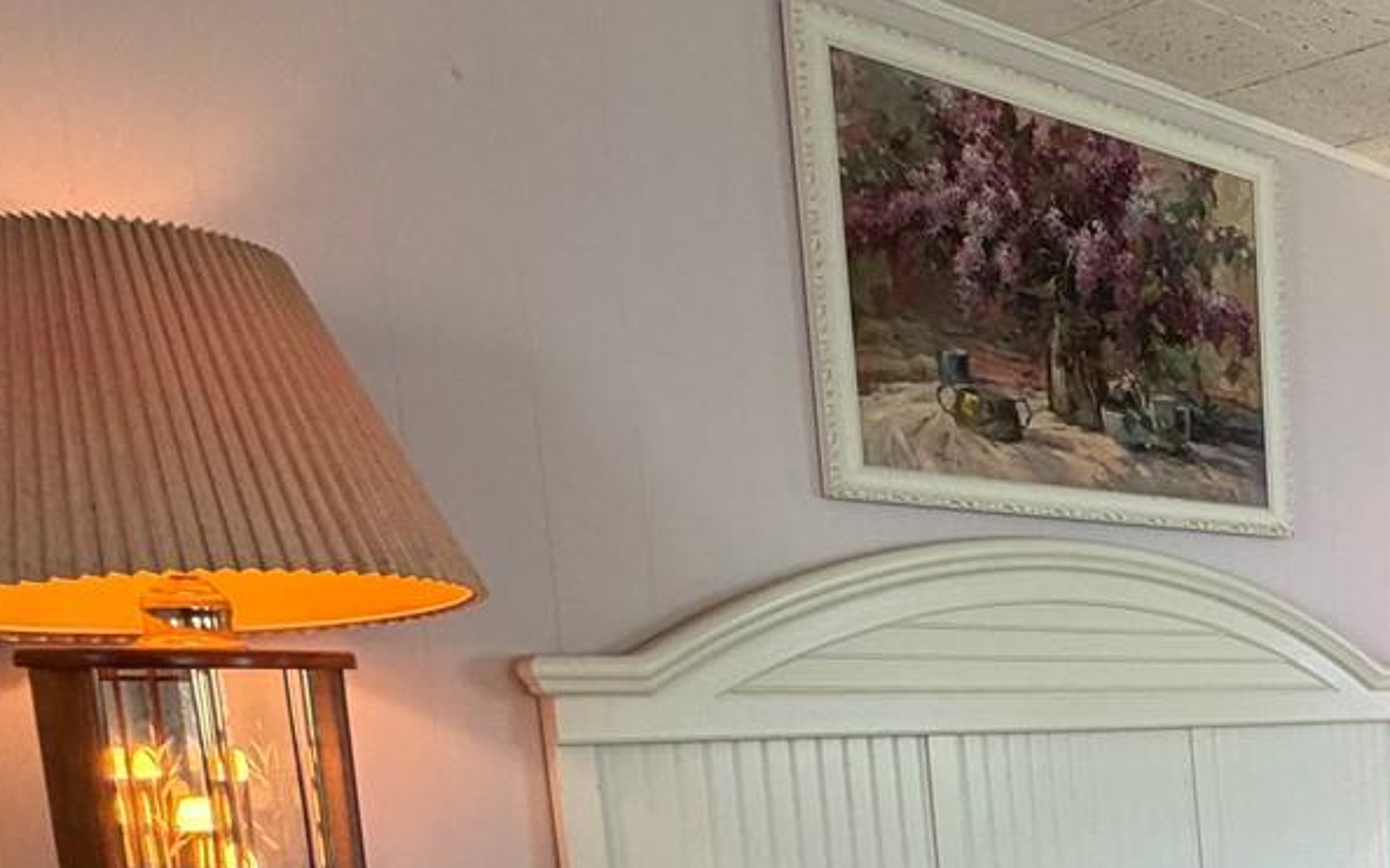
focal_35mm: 40
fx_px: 1515
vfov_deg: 29.6
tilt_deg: -8.0
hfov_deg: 35.9
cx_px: 1743
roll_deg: +0.3
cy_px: 894
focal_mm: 2.22
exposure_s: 1/60
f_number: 2.2
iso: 200
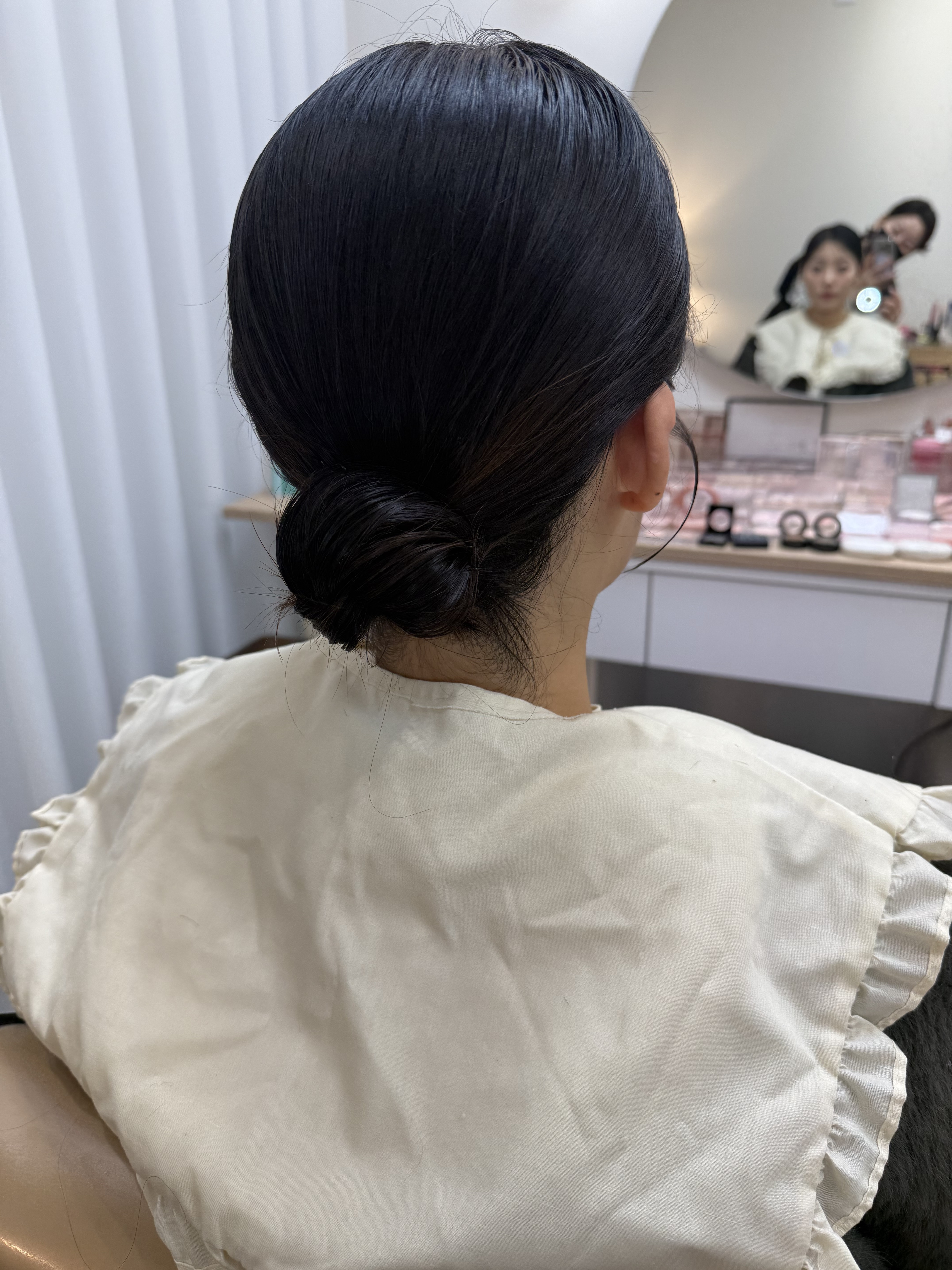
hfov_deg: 56.8
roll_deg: +0.7
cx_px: 476
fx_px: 880
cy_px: 635
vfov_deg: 71.6
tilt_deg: -22.4
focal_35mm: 24
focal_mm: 6.76
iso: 64
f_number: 1.78
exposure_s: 1/120
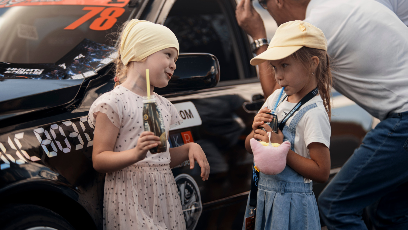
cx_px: 203
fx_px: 984
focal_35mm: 91
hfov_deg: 23.4
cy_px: 99
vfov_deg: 13.3
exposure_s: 1/100
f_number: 1.8
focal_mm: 85
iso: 100
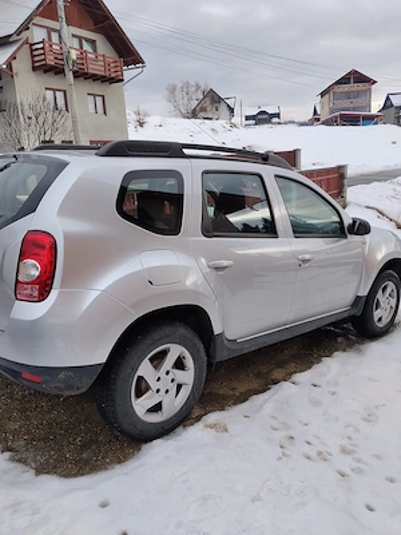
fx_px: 448
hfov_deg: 48.2
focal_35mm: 29
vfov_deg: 61.7
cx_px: 200
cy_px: 268
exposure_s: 1/659
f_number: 1.8
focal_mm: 4.22
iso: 50
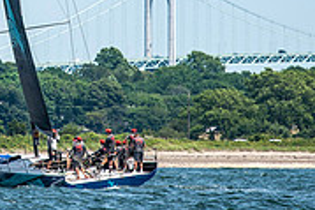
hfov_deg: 2.0
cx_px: -16
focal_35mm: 1025
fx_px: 8960
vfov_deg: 1.3
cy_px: -102
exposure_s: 1/2000
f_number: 5.6
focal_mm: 300
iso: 250
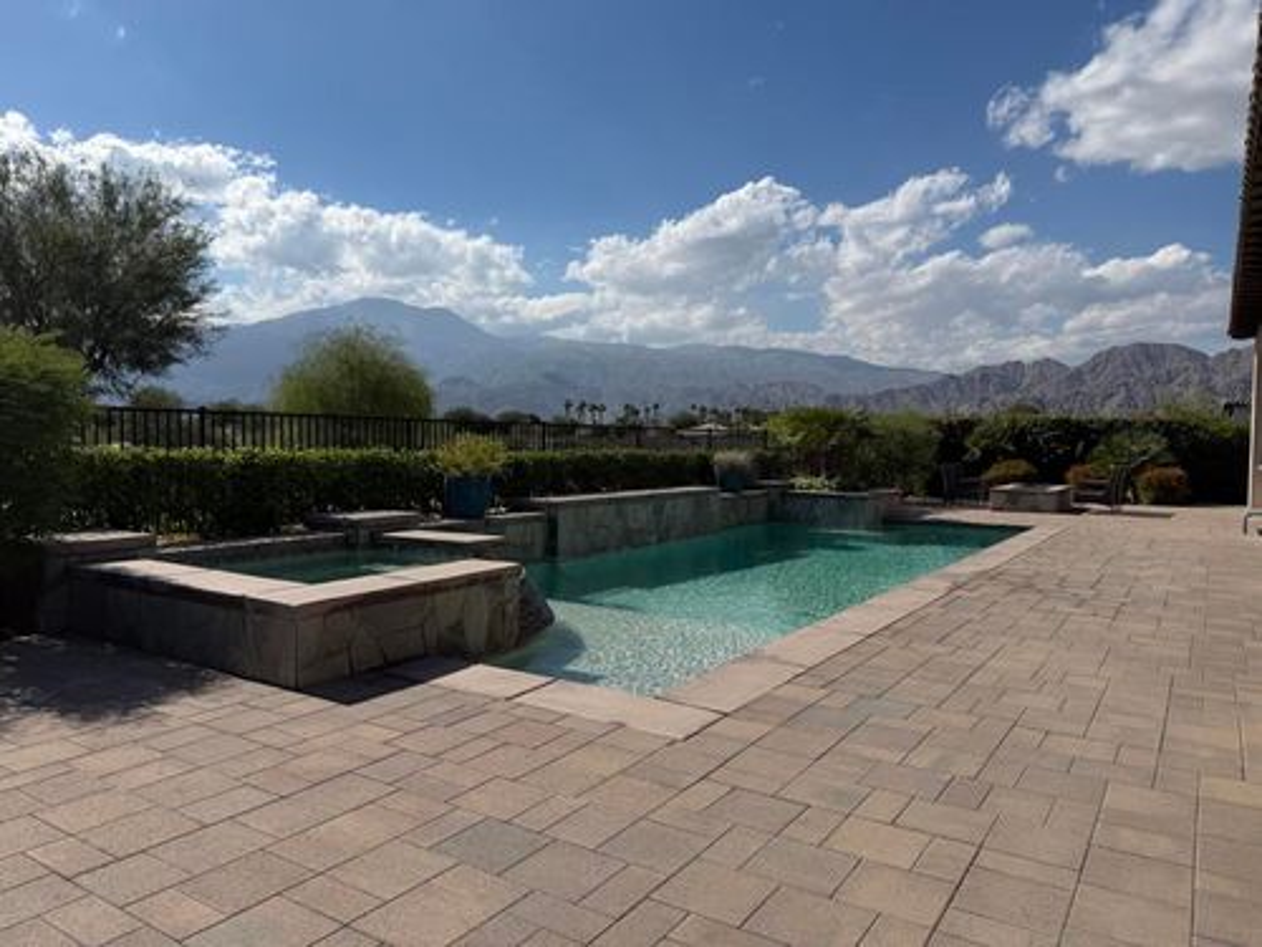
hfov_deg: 71.6
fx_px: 875
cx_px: 631
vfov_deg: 56.8
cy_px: 474
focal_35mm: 24
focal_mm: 6.76
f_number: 1.78
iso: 80
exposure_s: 1/10309
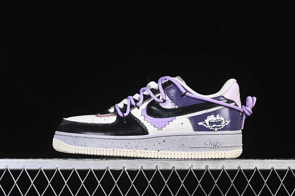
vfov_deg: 18.2
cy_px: 98
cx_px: 148
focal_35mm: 75
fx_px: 614
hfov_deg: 27.0
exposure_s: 1/60
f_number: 6.3
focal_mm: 50
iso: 160
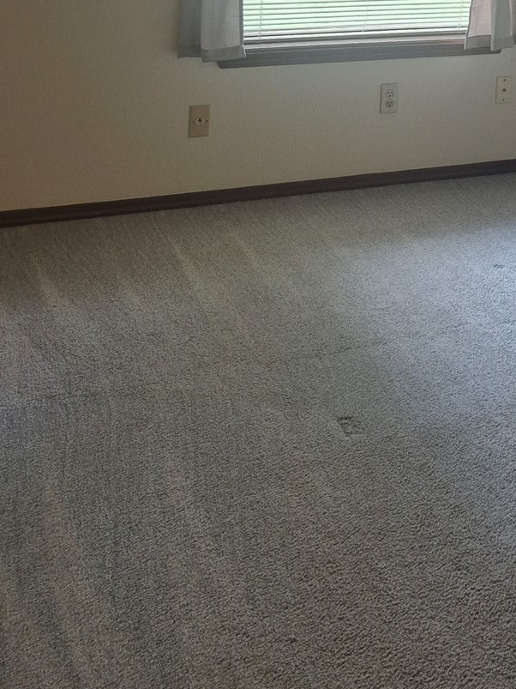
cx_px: 578
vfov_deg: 31.3
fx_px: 1093
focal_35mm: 55
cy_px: -57
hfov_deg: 24.6
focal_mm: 5.4
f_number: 1.8
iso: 100
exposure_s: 1/120
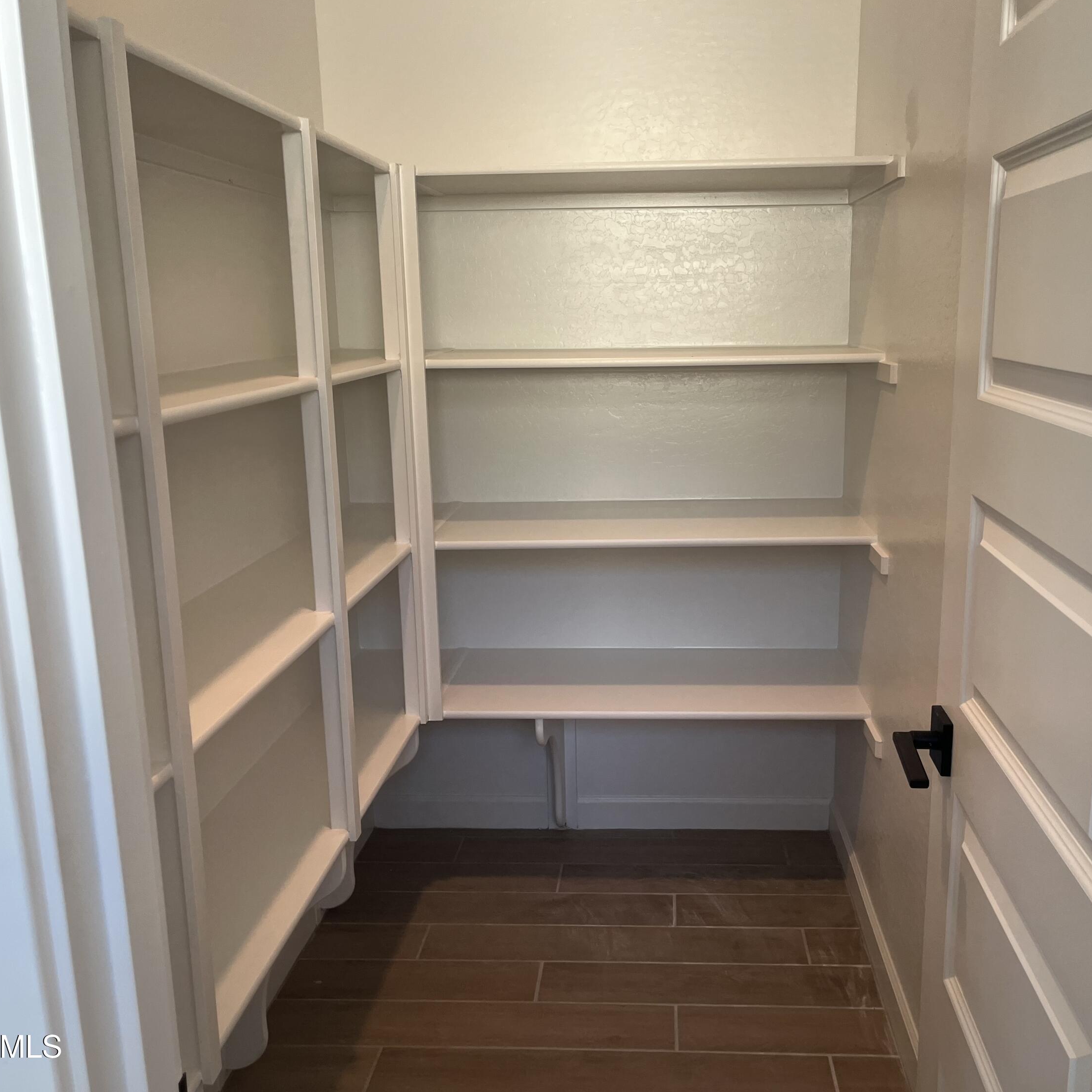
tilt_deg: -14.5
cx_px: 613
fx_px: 1106
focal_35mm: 31
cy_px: 545
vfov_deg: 52.5
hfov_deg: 52.4
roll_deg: +1.5
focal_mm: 5.1
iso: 80
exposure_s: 1/120
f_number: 1.6
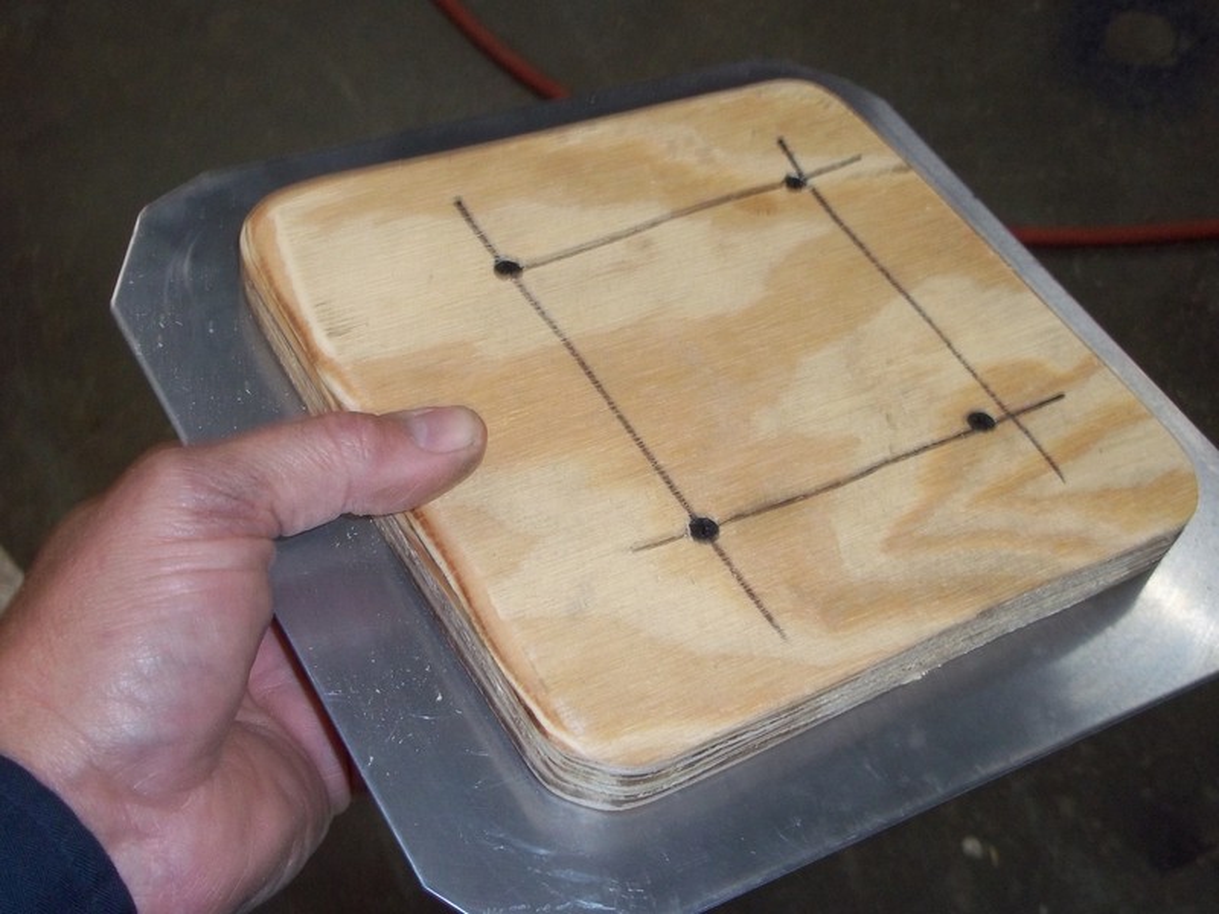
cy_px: 457
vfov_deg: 39.7
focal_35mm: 36
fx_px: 1268
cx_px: 610
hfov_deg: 51.4
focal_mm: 6.5
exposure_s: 1/30
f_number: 3.1
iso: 160
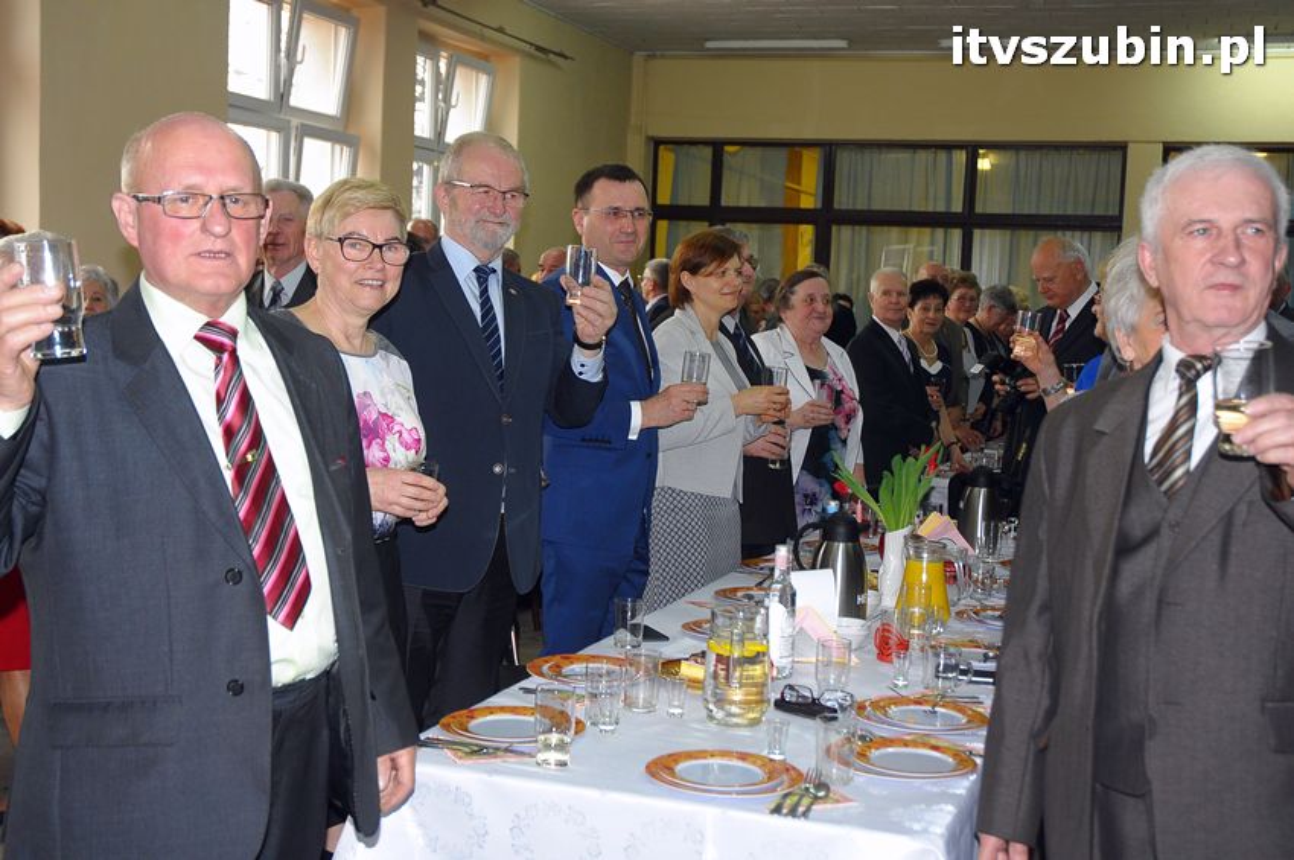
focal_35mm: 44
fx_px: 1562
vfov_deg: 30.8
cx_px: 647
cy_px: 430
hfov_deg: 45.0
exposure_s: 1/60
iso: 640
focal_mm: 29
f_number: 3.8
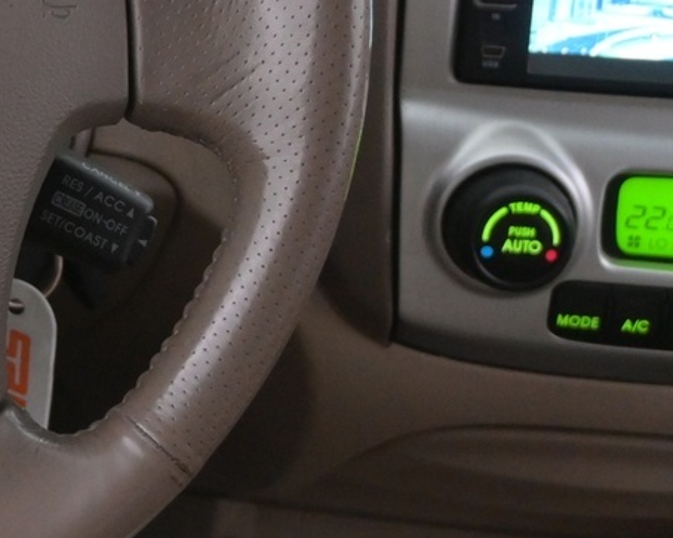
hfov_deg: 14.3
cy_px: 37
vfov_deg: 12.2
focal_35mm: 126
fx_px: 2503
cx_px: -328
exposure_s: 1/40
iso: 2800
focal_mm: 25
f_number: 4.2
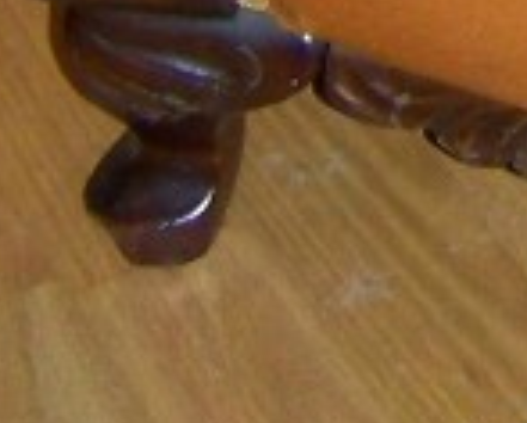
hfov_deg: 7.6
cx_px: 1032
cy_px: -1104
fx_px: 3811
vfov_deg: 5.7
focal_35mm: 244
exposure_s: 1/30
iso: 200
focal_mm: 5.85
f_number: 2.8
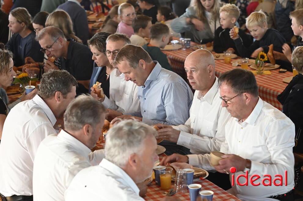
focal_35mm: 100
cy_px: 100
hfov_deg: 20.4
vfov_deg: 13.7
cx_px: 152
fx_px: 841
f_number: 4.5
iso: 1600
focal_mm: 100
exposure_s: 1/25
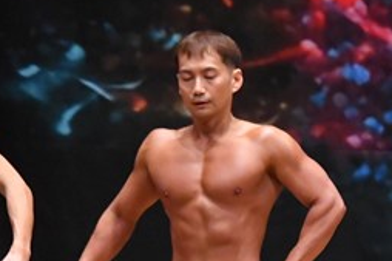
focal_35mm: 733
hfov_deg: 2.8
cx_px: 485
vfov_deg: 1.9
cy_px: 326
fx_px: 7976
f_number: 5.6
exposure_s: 1/400
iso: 8000
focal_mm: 160
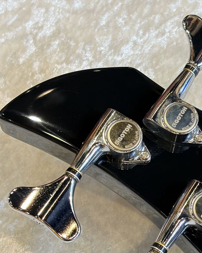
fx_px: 710
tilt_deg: -61.6
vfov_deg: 20.1
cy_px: 165
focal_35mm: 95
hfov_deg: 16.0
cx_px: 181
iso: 160
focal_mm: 5.96
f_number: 1.6
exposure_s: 1/40
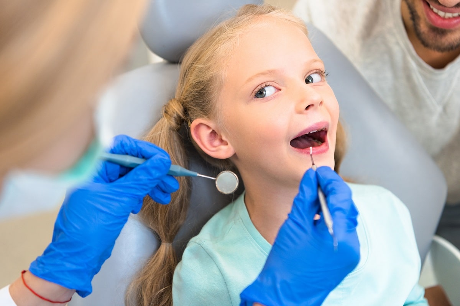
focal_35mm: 55
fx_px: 703
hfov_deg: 36.2
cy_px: 153
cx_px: 230
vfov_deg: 24.6
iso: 320
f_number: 3.5
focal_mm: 55
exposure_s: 1/200
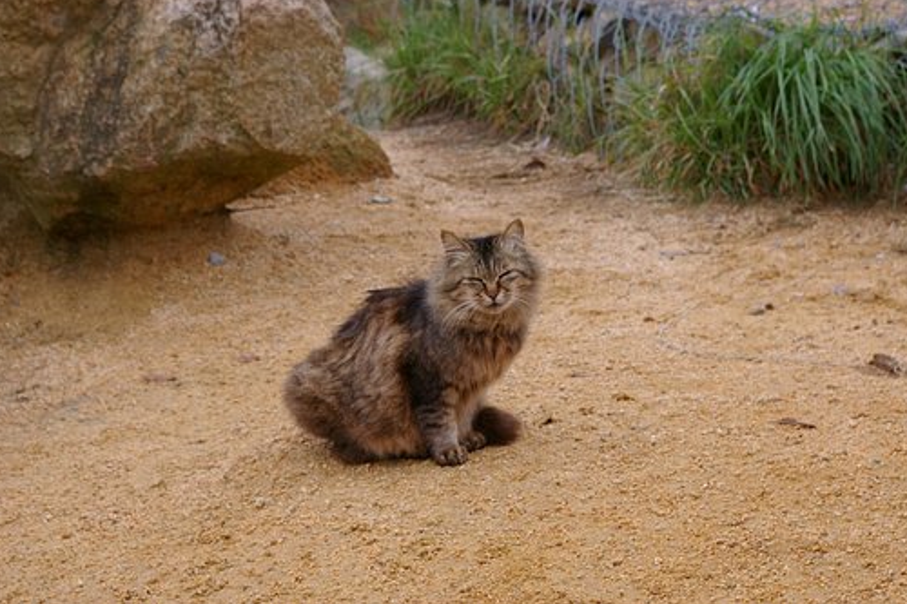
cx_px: 455
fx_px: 2128
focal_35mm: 85
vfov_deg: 16.2
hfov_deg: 24.1
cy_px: 298
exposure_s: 1/125
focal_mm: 55
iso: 200
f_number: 9.5
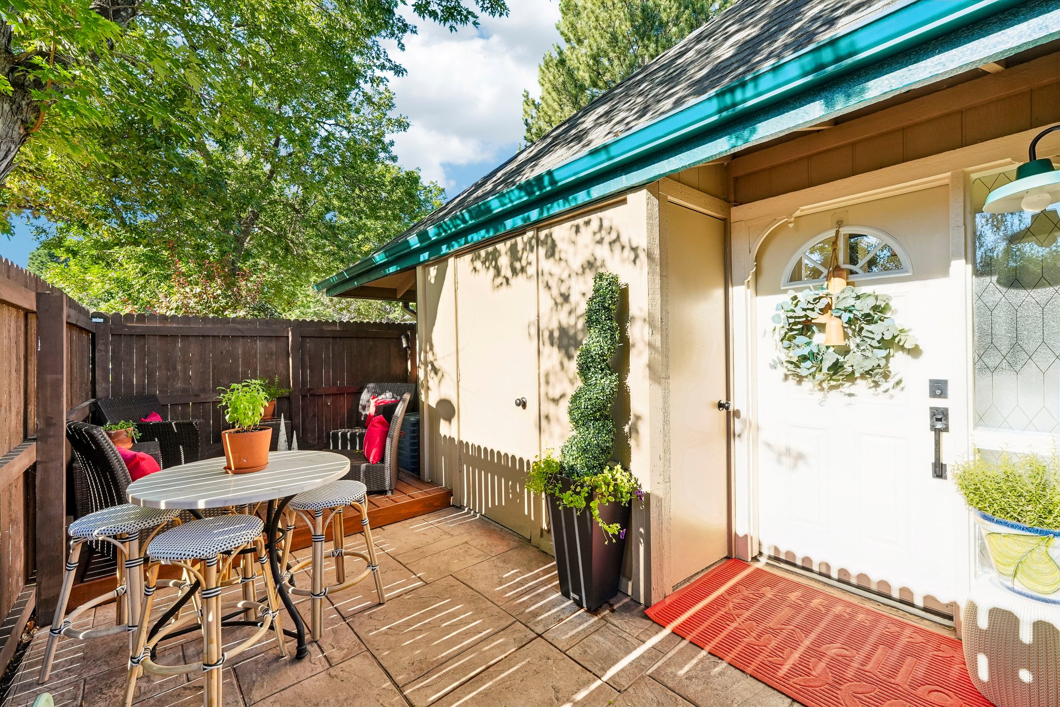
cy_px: 354
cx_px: 530
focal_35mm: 15
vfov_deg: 77.3
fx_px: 442
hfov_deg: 100.4
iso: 800
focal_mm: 10
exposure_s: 1/125
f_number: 8
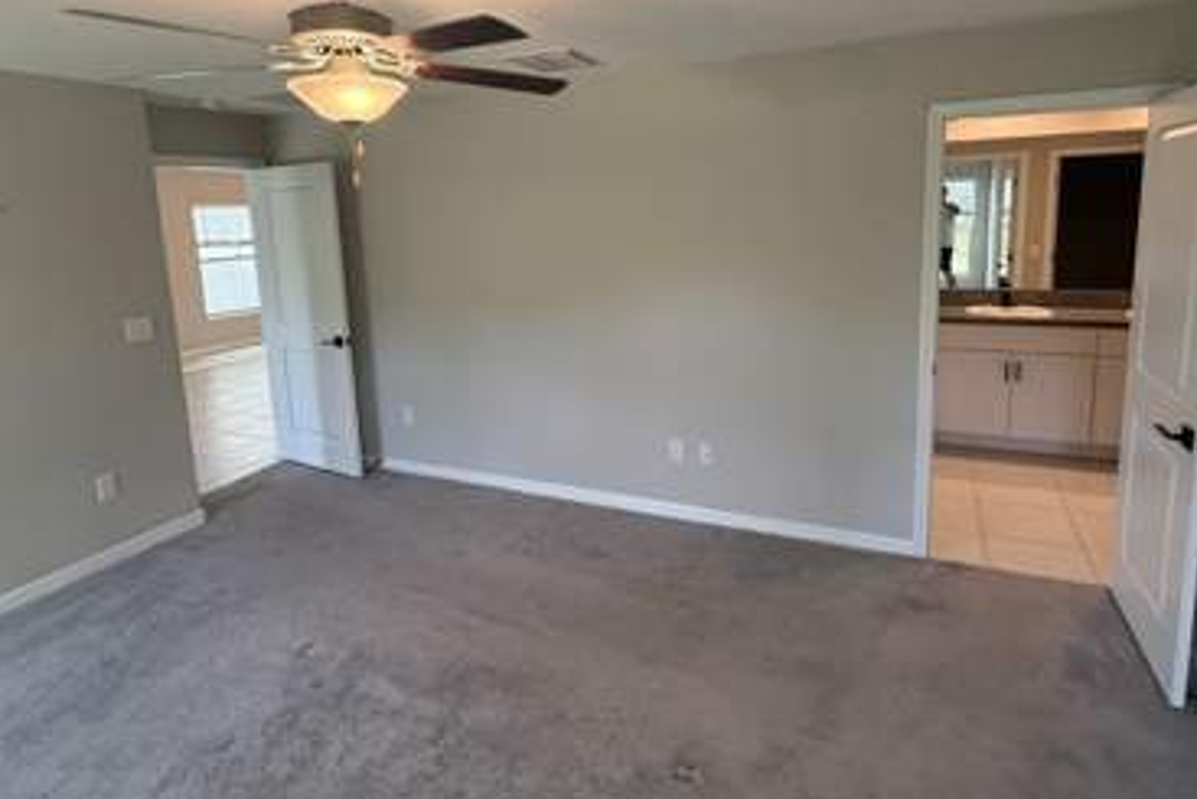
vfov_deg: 63.8
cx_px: 626
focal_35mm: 19
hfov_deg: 86.8
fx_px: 632
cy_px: 308
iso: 250
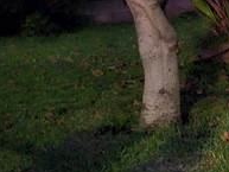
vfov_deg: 12.0
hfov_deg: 13.3
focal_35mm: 122
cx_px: 491
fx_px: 808
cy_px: -1
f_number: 1.7
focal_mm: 6.3
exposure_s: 1/8
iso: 2000
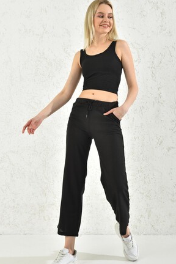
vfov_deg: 31.0
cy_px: 125
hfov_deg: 20.9
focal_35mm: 65
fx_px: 477
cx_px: 95
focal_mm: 52
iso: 100
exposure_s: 1/160
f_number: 7.1
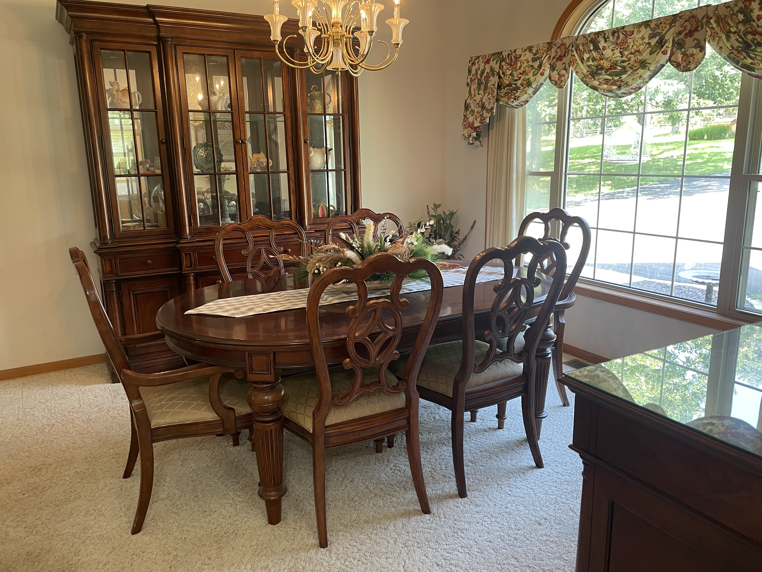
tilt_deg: -13.2
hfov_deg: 67.3
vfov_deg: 53.1
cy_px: 286
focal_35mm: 26
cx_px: 381
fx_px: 572
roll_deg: +1.0
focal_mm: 4.2
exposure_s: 1/60
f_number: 1.6
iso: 100
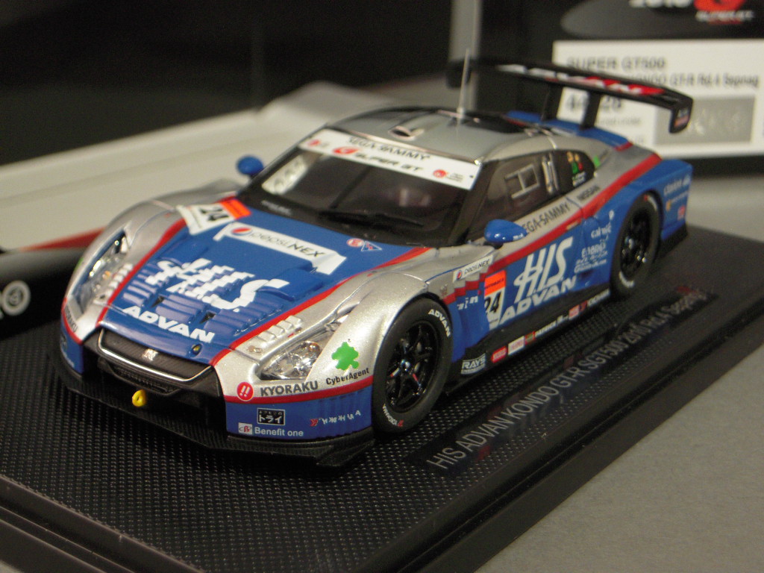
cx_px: 382
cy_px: 286
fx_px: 1523
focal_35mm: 69
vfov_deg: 21.3
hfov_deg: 28.2
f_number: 4.2
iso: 400
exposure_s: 1/15
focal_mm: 12.3
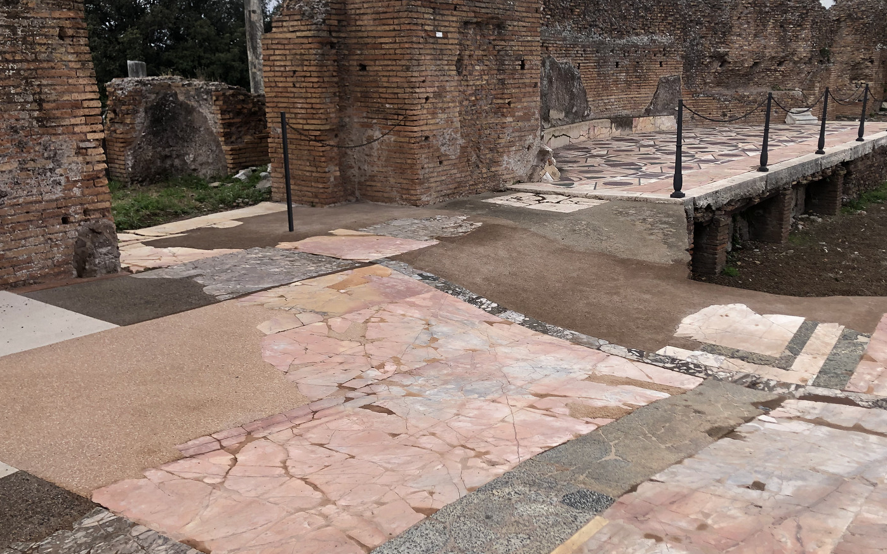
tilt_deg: -13.4
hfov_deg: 56.6
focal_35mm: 34
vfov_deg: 37.3
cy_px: 261
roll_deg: +1.6
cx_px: 496
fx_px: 822
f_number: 1.8
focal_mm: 4
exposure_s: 1/774
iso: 20
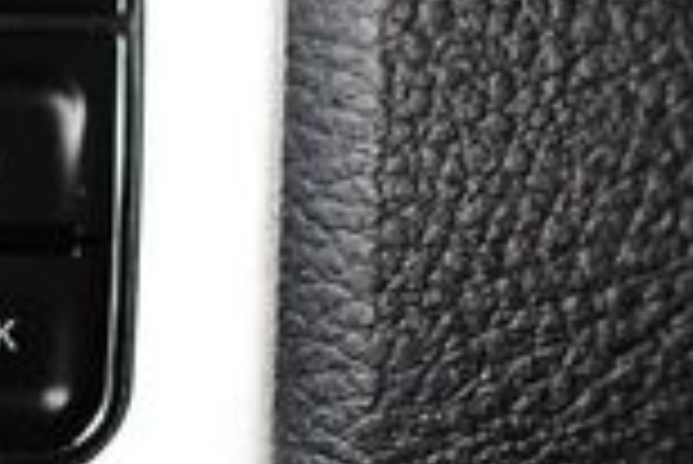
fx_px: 2890
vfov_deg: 9.2
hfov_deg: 13.3
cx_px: -130
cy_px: 356
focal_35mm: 150
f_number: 3.5
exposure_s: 1/125
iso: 3200
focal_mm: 18
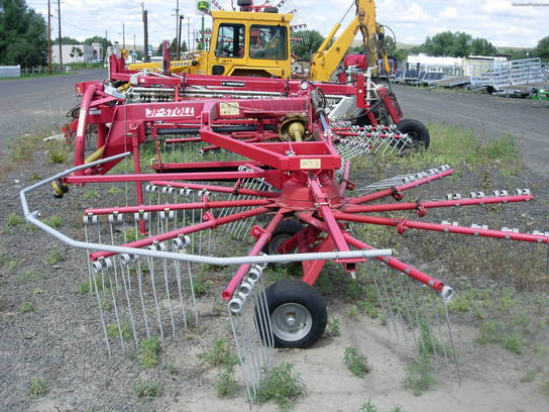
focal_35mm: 38
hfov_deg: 49.0
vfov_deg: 37.7
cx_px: 274
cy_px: 206
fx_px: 603
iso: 64
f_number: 4.8
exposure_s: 1/443
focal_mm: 7.8
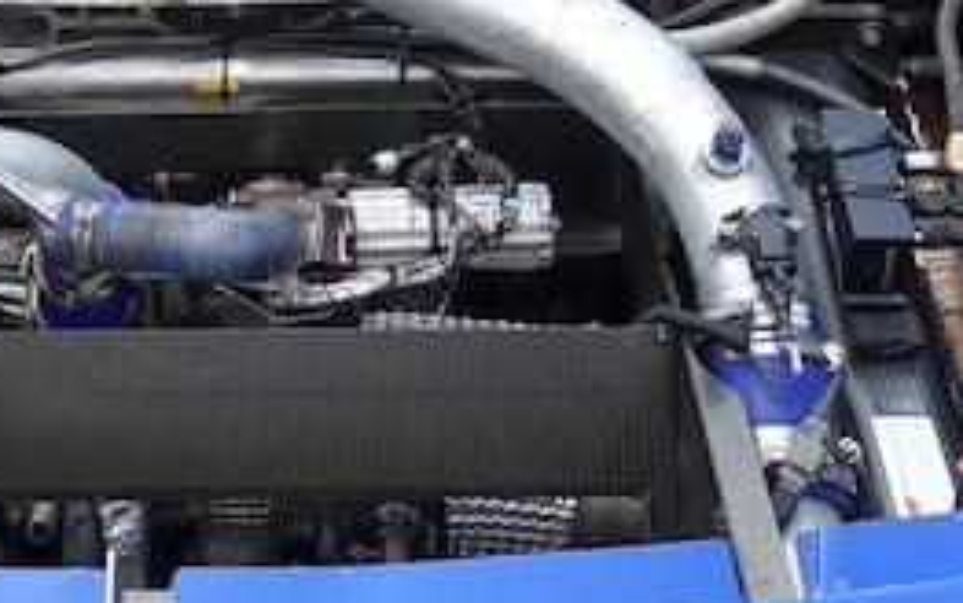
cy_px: -195
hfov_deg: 24.2
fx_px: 2206
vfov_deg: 14.8
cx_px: 187
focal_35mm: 84
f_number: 4
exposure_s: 1/200
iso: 125
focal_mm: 8.8
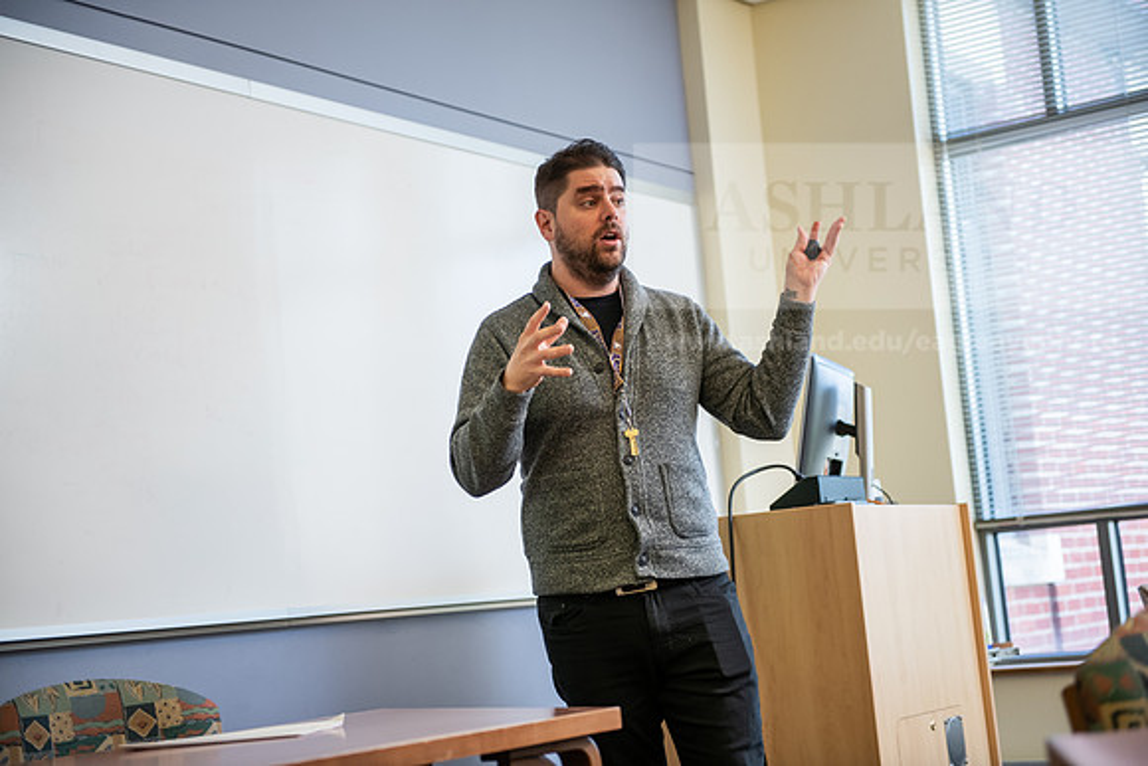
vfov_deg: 21.9
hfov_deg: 32.4
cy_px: 383
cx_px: 574
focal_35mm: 62
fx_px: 1977
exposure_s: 1/200
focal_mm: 62
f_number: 2.8
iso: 800
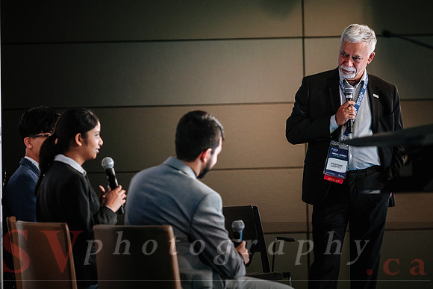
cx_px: 216
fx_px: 1912
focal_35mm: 159
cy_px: 127
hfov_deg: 12.9
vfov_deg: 8.6
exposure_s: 1/80
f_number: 2.8
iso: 800
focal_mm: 94.5
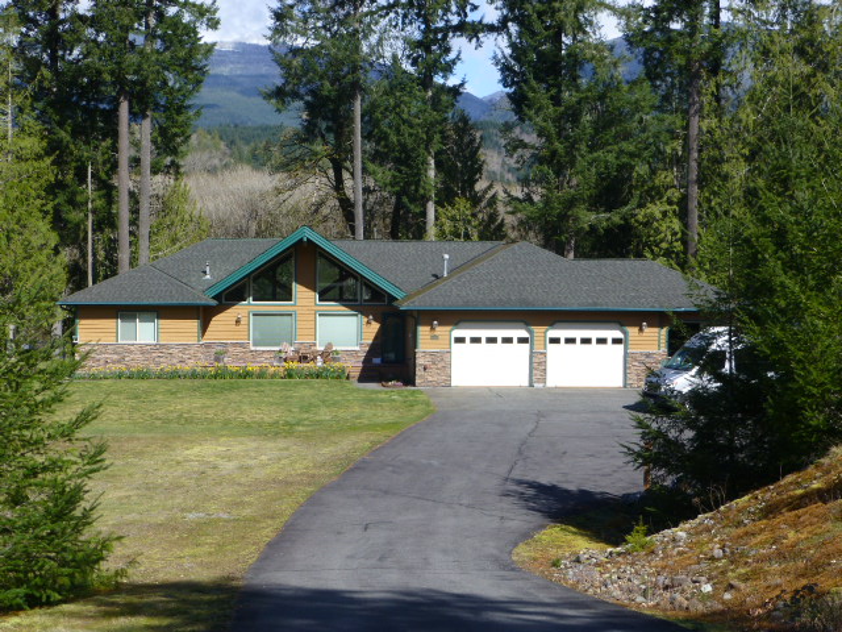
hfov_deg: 33.2
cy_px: 316
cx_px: 421
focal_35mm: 58
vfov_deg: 25.2
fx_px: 1411
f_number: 4.7
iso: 100
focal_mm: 10.3
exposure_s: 1/500
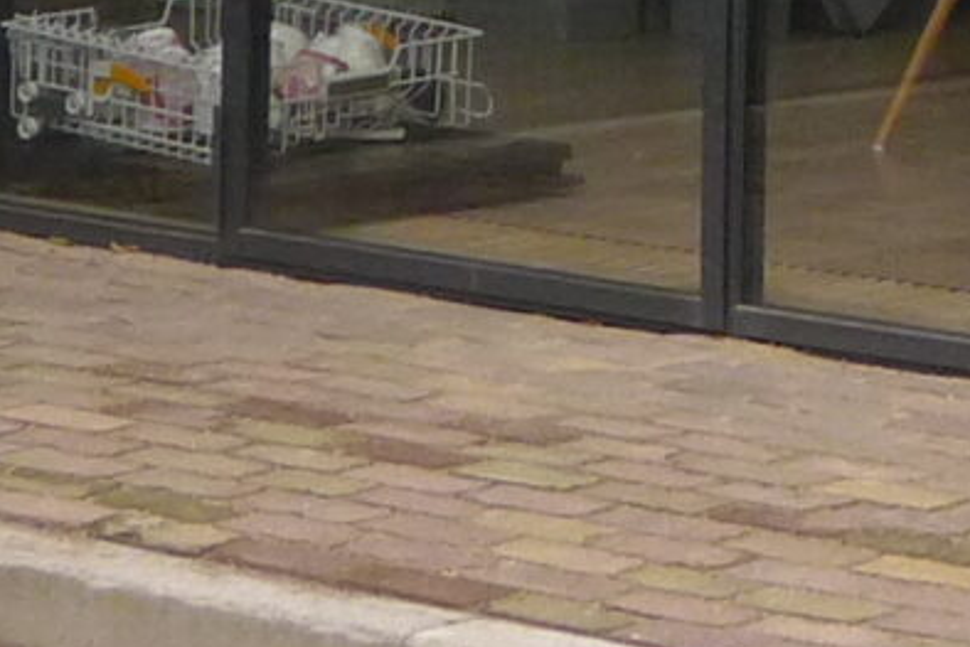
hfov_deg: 7.8
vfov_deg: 5.2
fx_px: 7008
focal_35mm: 260
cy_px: -802
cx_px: 1256
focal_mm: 8.5
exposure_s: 1/400
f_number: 3.5
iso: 400
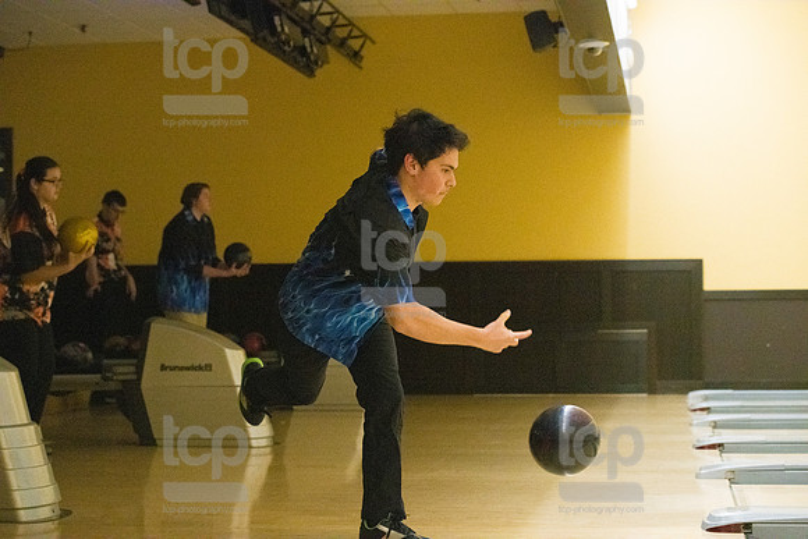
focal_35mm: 70
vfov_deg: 19.5
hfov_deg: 28.8
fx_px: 1571
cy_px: 270
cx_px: 404
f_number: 4.5
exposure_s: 1/1000
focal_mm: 70
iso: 10000
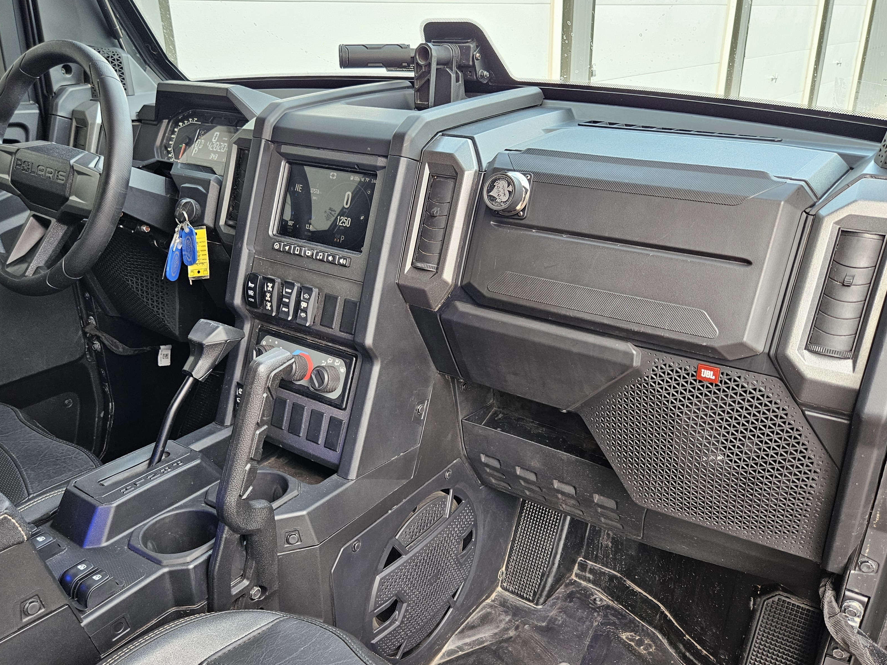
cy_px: 366
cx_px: 419
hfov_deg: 61.6
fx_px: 743
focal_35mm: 29
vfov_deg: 48.2
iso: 200
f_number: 1.8
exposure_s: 1/120
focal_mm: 5.4
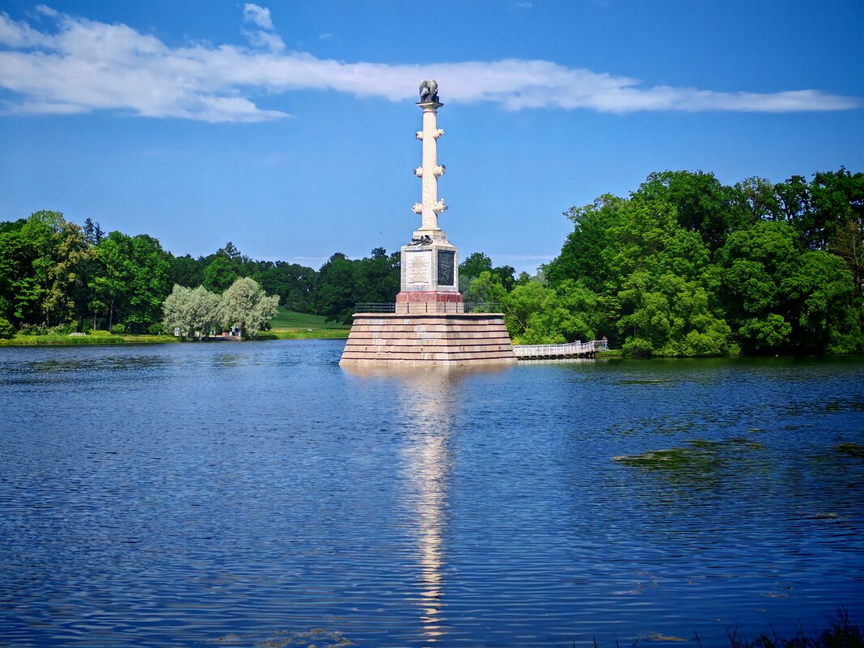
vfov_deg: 27.0
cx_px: 432
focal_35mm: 54
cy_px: 324
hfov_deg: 35.5
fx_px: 1348
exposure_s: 1/1000
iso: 50
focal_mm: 5.52
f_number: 1.95
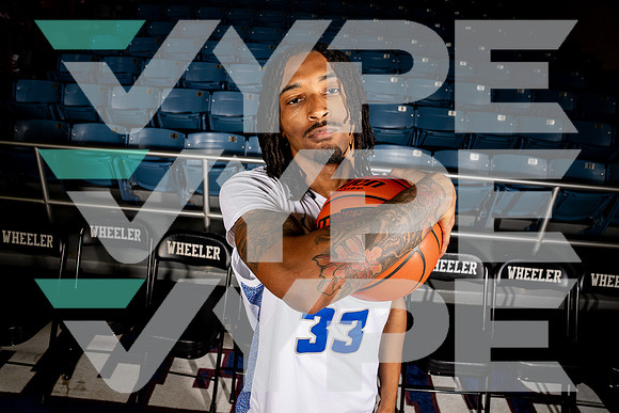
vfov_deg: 53.2
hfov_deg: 73.7
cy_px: 206
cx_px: 310
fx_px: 413
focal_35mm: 24
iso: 250
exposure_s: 1/125
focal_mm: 24
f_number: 7.1
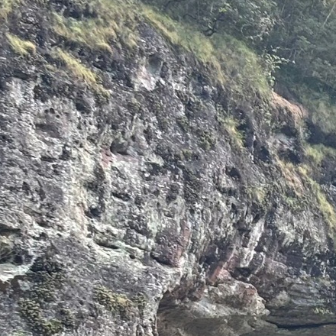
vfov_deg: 8.3
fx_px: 2295
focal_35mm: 209
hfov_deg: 8.3
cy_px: 357
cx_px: 424
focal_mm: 5.96
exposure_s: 1/183
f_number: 1.6
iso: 32
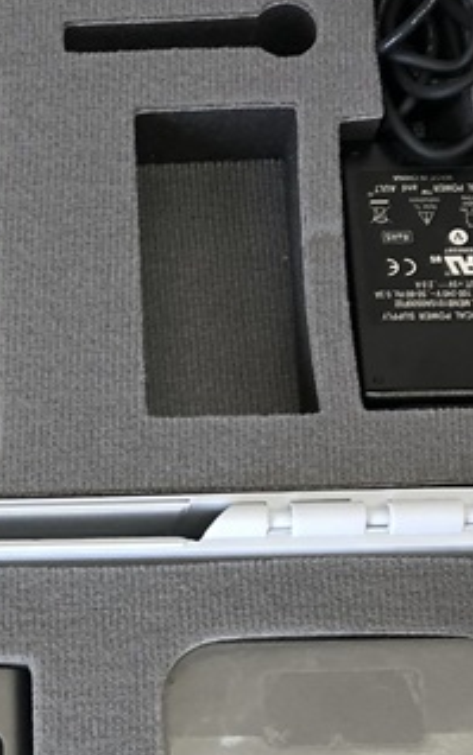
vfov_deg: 21.7
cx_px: -86
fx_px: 1937
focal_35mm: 94
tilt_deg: -71.1
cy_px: 629
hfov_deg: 13.6
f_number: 1.8
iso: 25
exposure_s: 1/30
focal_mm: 3.99
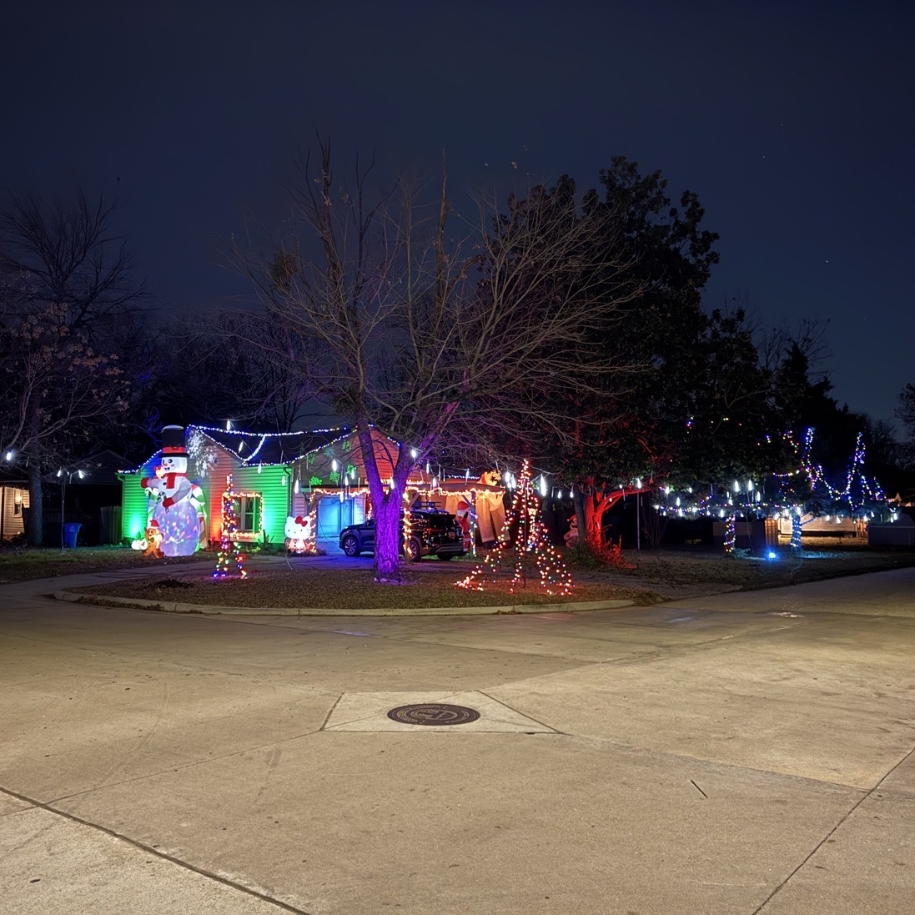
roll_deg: -0.4
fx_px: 867
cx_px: 422
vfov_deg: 55.6
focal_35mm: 29
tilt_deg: +2.2
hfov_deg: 55.6
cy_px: 468
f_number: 1.78
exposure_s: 1/9
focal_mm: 6.76
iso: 2500
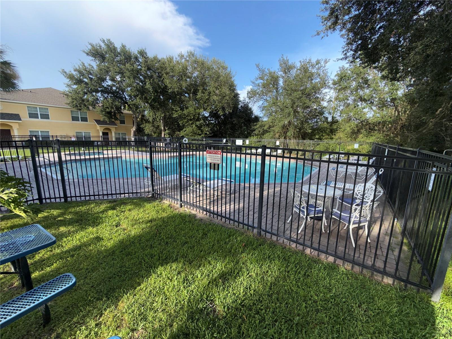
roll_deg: -1.2
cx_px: 226
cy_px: 170
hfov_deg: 102.1
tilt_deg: -9.3
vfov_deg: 85.7
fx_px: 183
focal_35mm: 14
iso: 16
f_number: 2.2
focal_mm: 2.22
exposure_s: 1/192
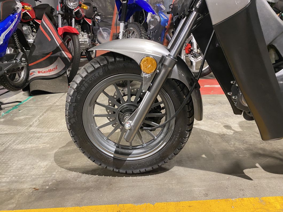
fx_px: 213
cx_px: 142
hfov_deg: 67.3
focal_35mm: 26
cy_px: 106
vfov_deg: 53.1
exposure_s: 1/50
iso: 320
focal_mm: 4.25
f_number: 1.8
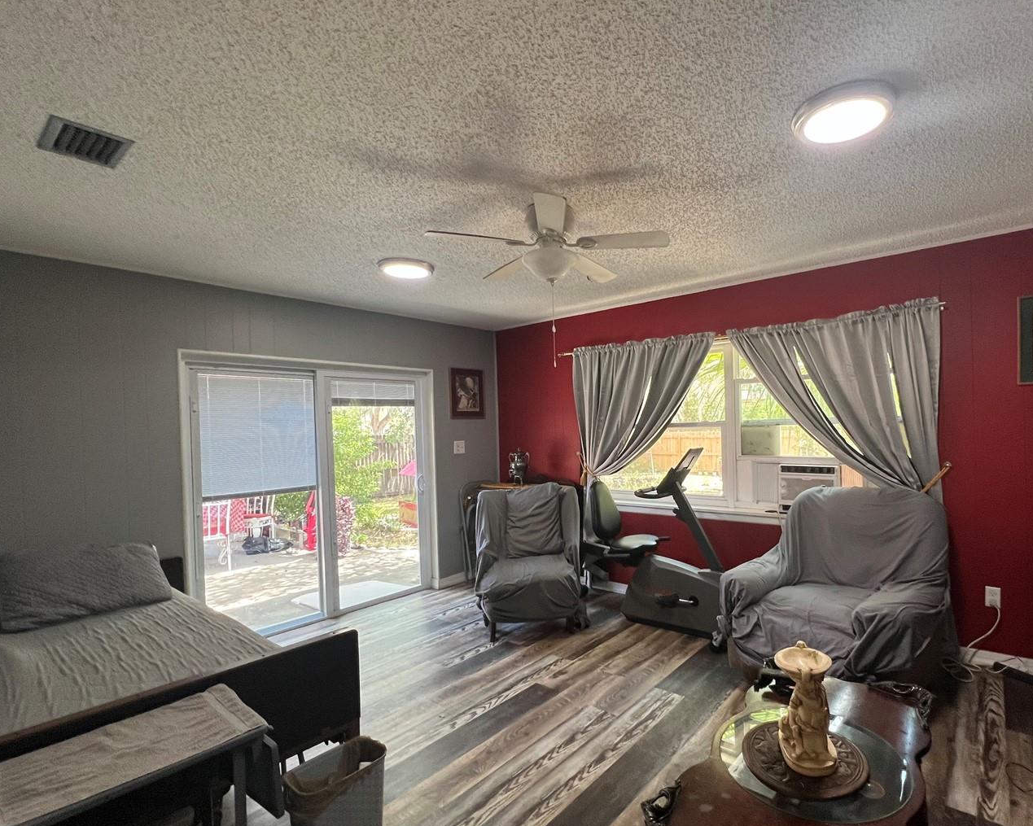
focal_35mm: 16
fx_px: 489
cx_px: 619
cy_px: 433
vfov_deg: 80.3
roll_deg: +1.3
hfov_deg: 91.9
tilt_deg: -2.7
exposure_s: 1/120
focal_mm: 1.57
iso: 250
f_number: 1.8
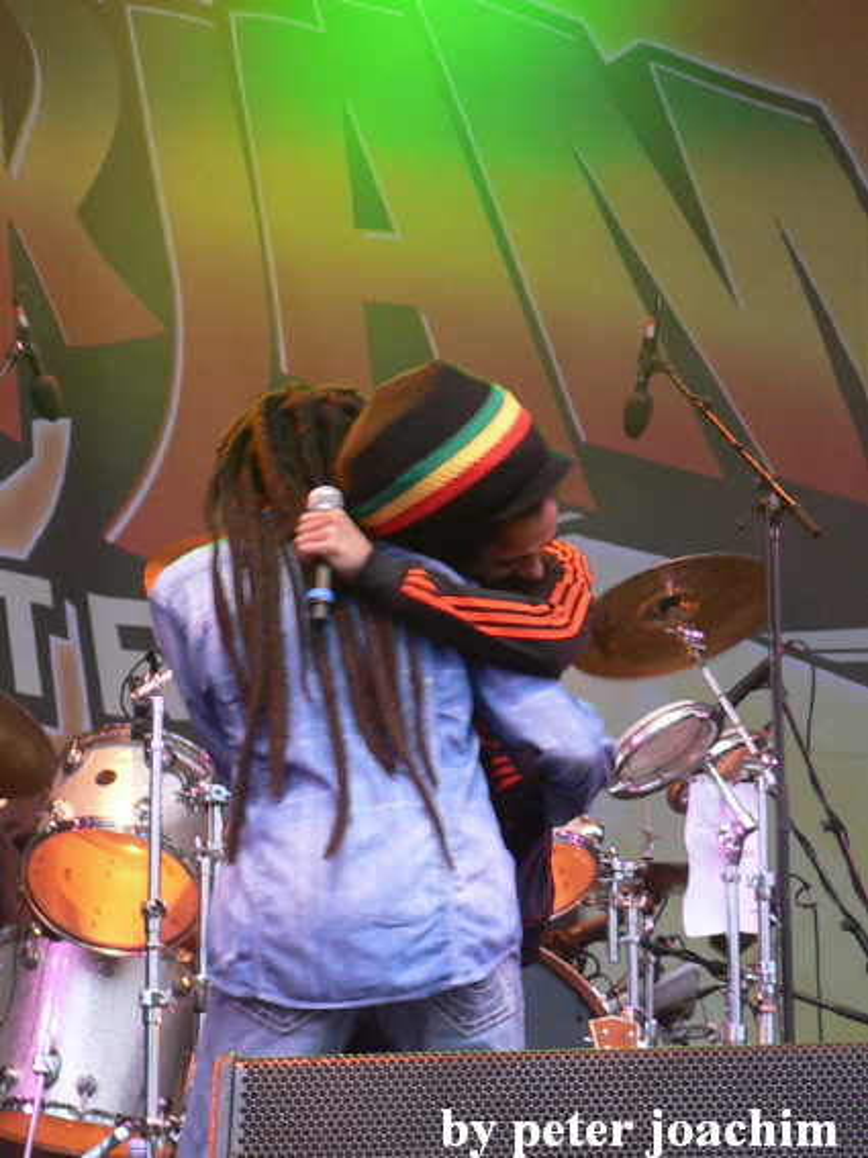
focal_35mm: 90
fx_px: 3010
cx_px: 434
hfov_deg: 16.4
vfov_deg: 21.8
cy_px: 579
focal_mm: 15.5
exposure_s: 1/30
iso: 150
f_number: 3.2
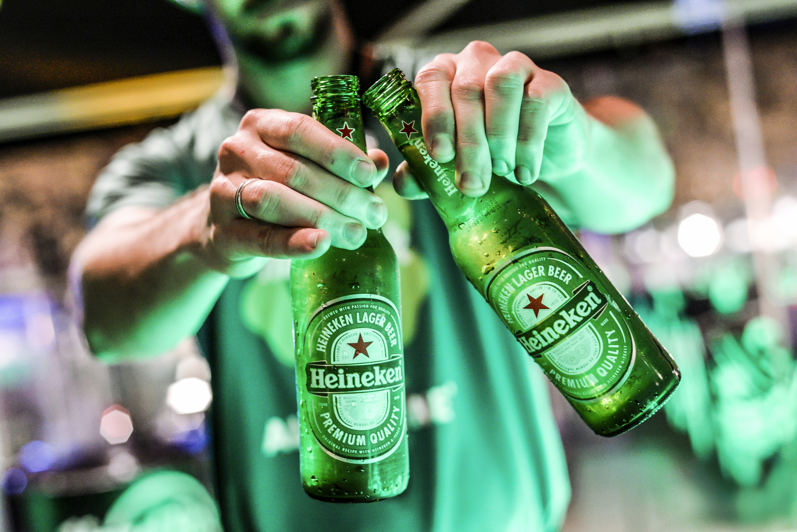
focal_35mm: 50
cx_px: 398
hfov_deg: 39.6
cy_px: 266
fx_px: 1107
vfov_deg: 27.0
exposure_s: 1/40
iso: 3200
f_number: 2.8
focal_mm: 50
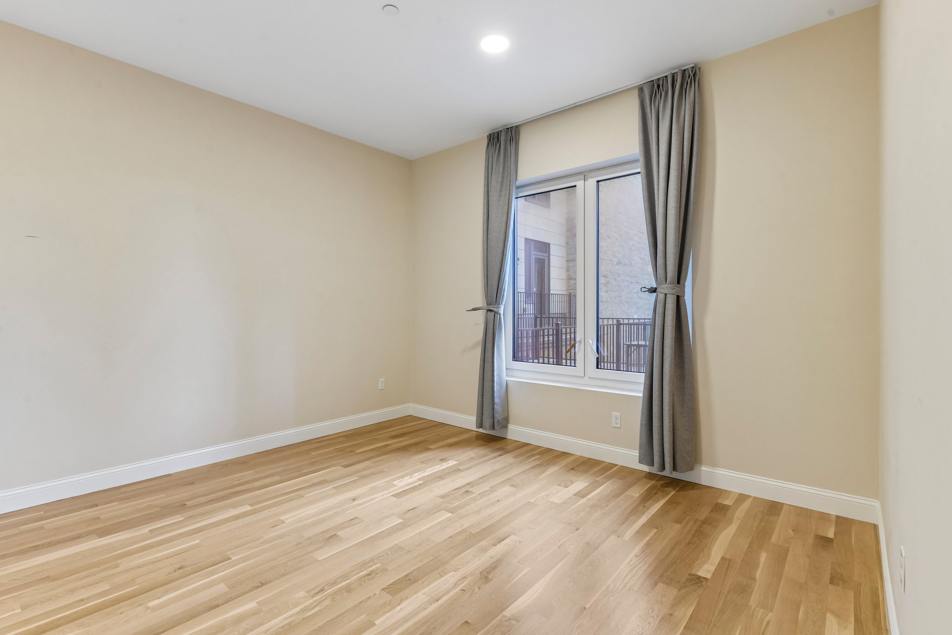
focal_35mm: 16
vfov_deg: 73.7
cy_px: 318
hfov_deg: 96.7
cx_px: 476
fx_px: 423
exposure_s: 1/5
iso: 250
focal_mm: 16
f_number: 9
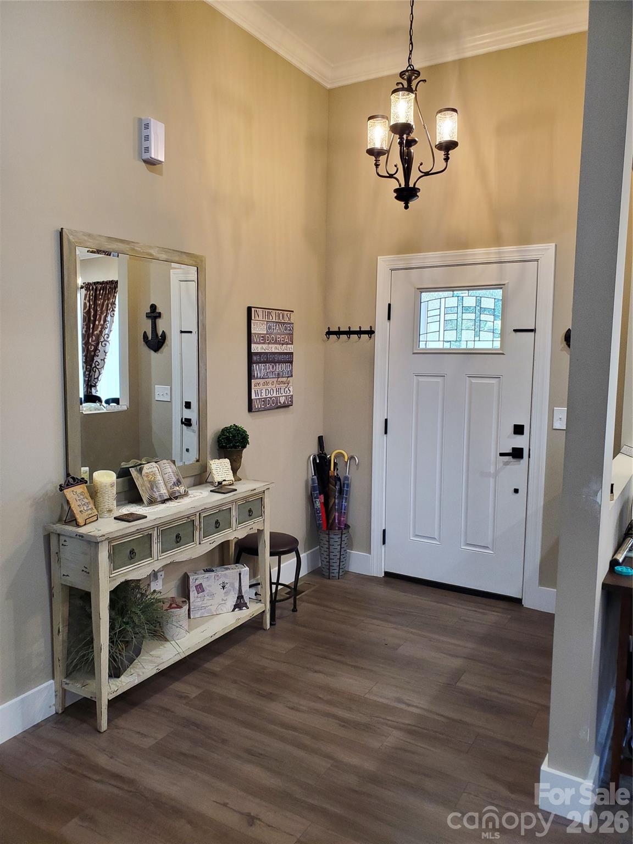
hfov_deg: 53.1
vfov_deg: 67.3
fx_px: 634
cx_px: 316
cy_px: 422
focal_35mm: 26
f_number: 2.4
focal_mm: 4.3
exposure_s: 1/40
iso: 320
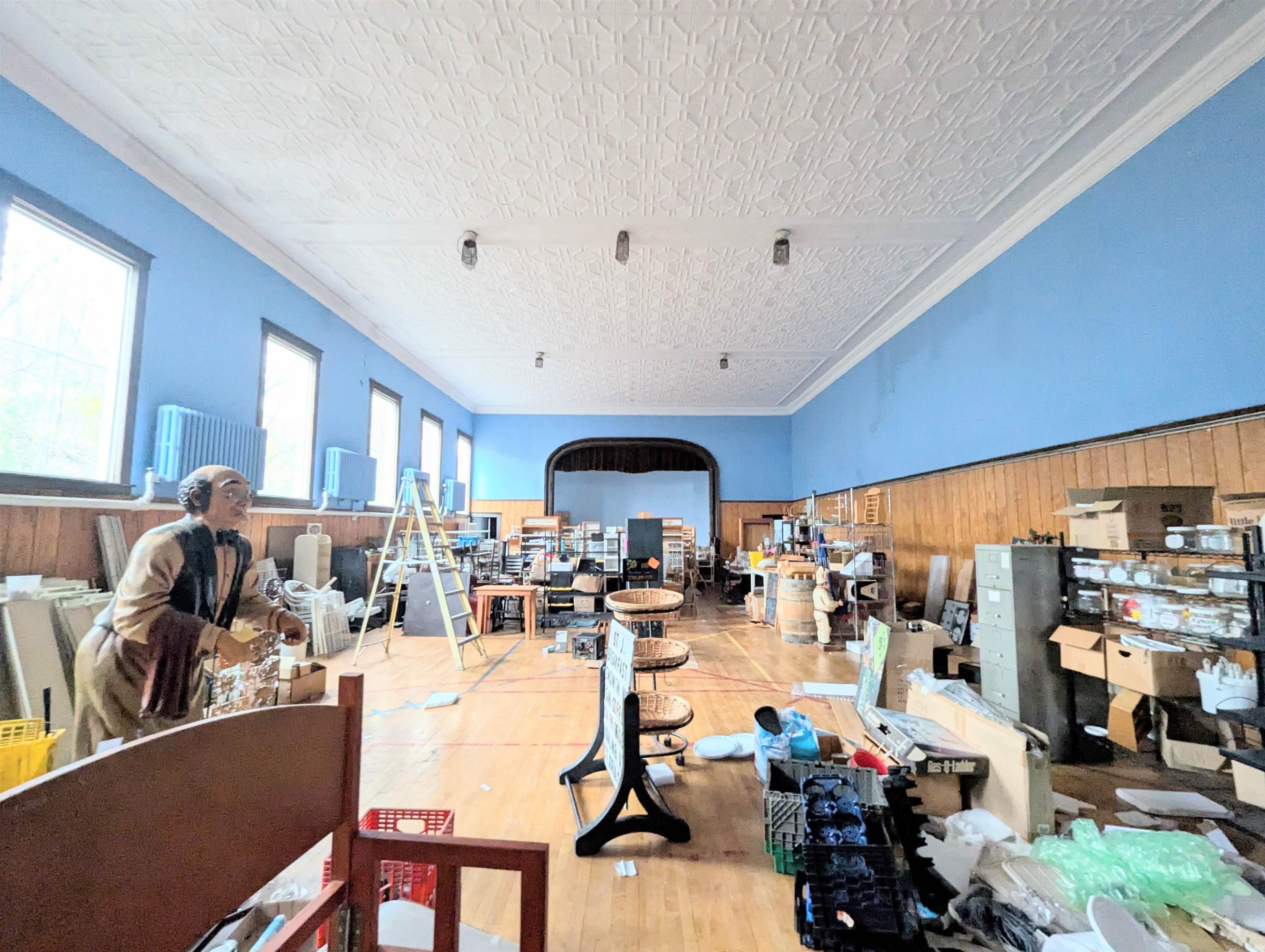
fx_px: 476
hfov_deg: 106.1
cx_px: 632
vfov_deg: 90.1
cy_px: 476
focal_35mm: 13
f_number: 2.2
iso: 348
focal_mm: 1.95
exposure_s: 1/23.8
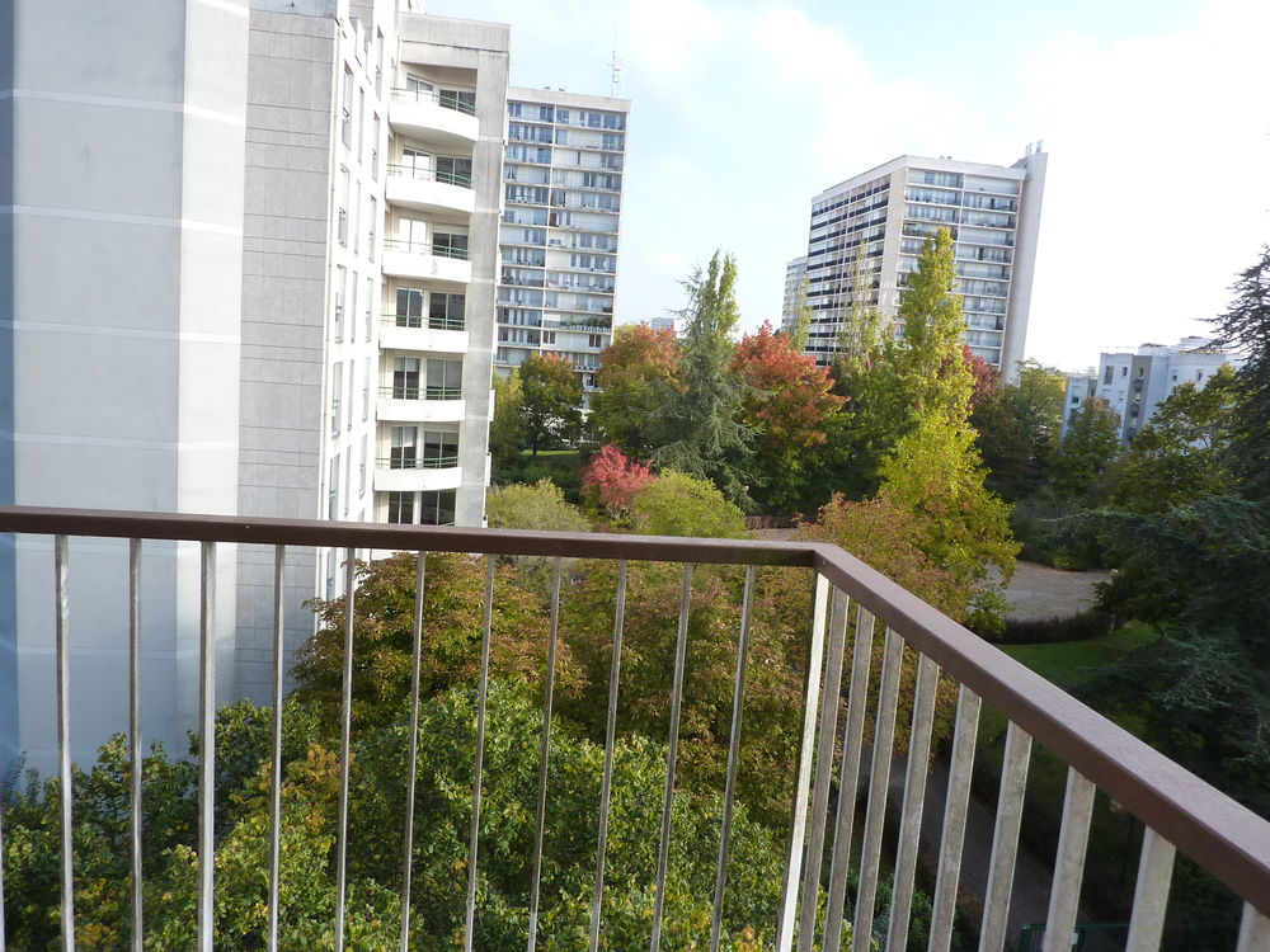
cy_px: 476
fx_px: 917
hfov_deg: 69.4
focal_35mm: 25
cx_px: 635
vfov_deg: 54.9
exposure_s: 1/200
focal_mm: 4.1
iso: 125
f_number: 4
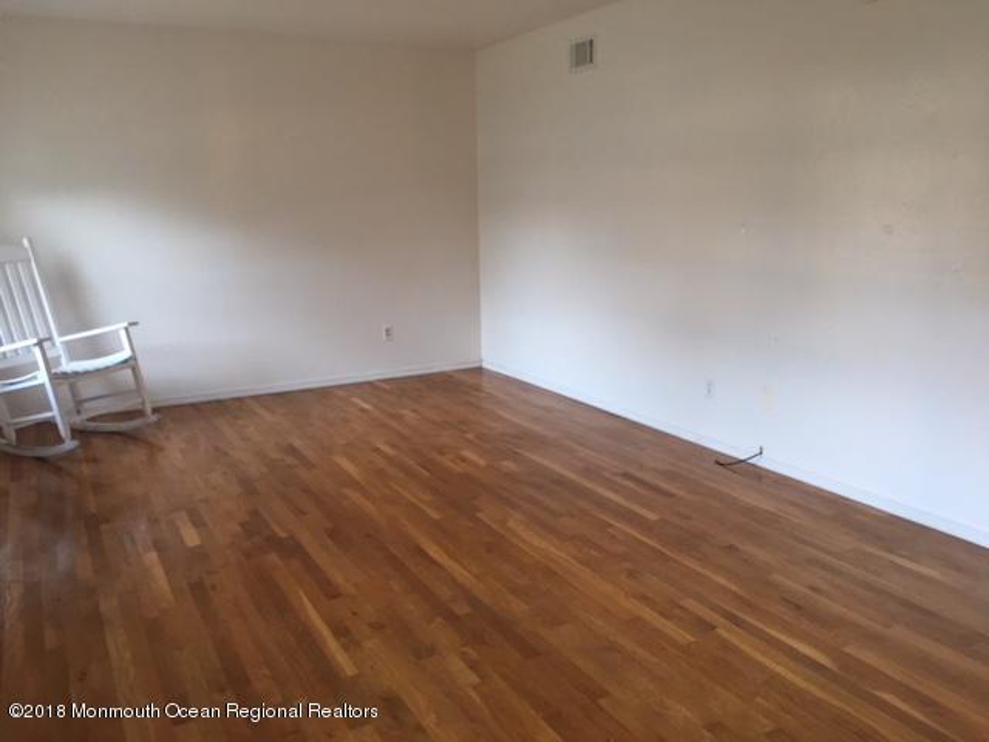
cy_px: 371
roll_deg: +0.3
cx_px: 494
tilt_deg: -10.5
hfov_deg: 61.7
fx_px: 829
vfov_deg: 48.2
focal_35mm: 29
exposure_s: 1/30
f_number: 2.2
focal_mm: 4.15
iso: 100
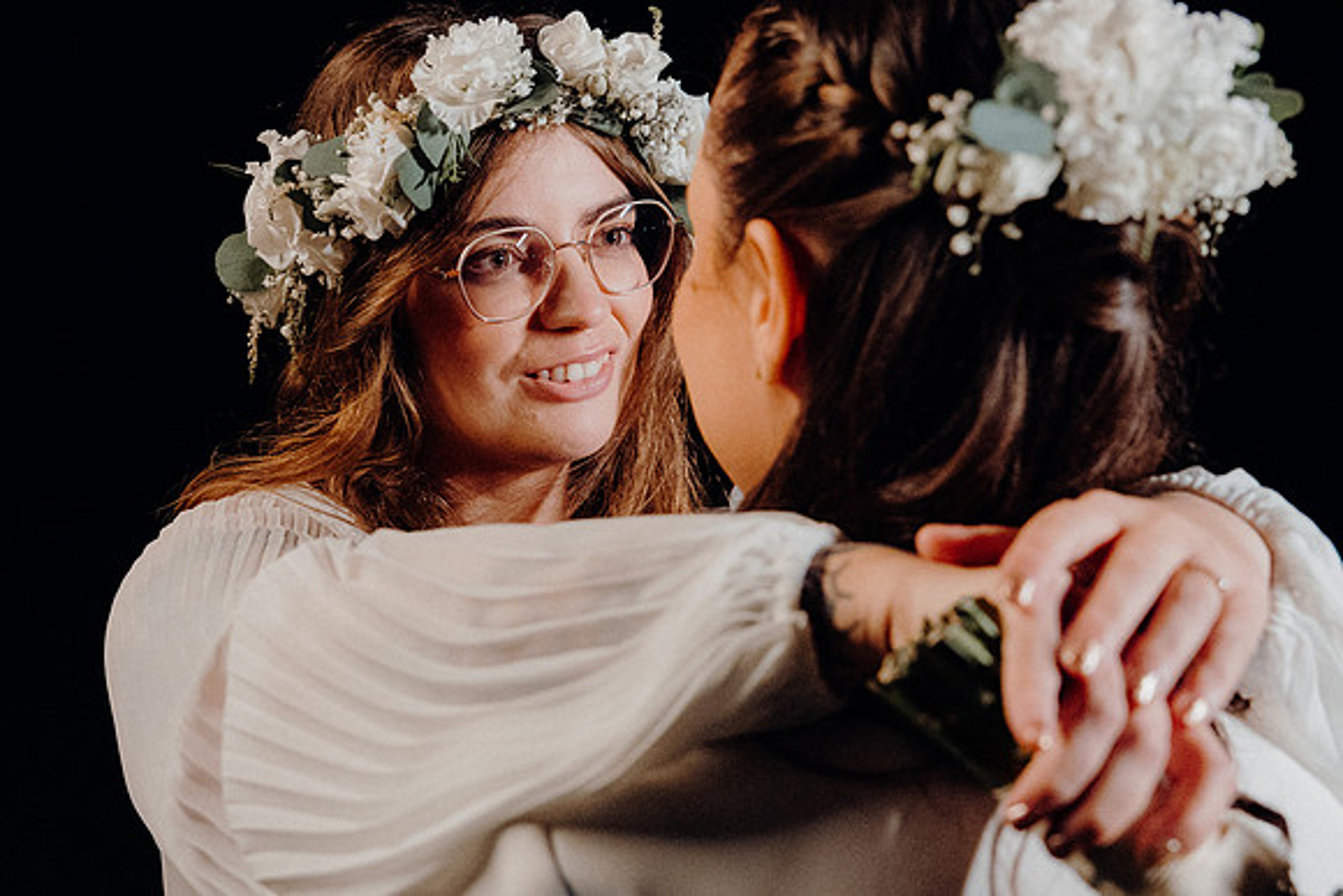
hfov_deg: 34.5
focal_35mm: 58
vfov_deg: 23.4
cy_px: 448
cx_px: 672
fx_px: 2164
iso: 5000
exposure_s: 1/160
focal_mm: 39
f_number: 3.5
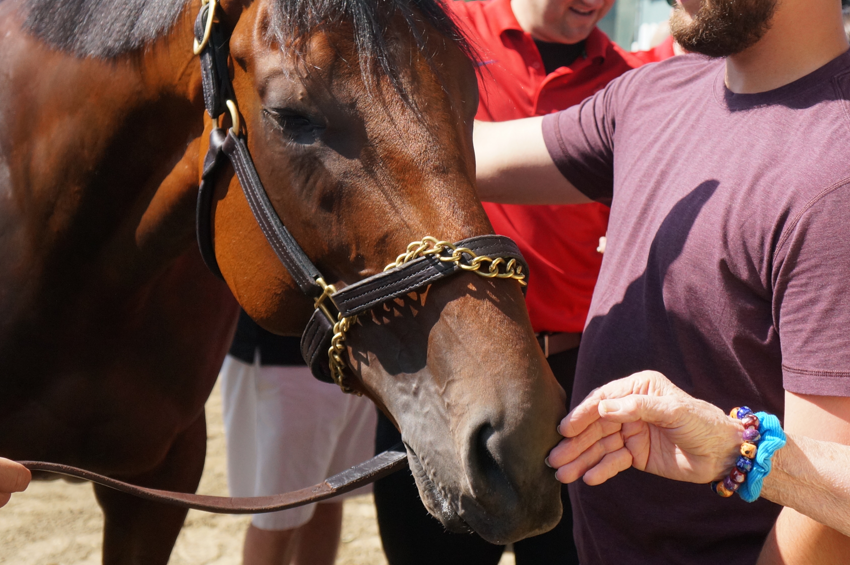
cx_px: 519
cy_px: 157
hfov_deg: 34.0
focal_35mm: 59
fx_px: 1385
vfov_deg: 22.9
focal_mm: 27
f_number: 4
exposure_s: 1/2000
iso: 500
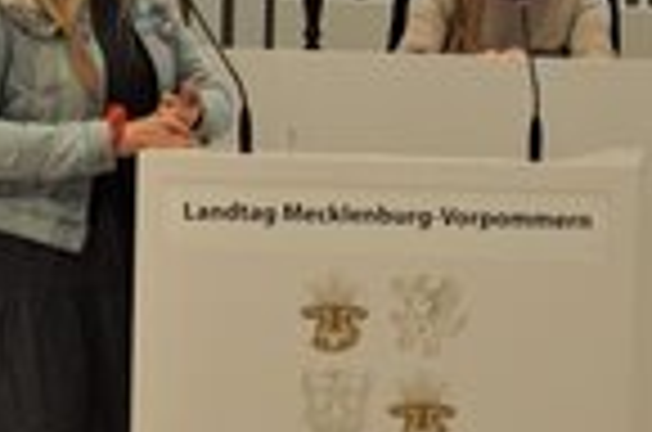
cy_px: -142
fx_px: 4127
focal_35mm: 228
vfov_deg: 5.9
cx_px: 441
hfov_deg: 9.0
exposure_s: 1/90
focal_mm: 55
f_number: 5.6
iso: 500
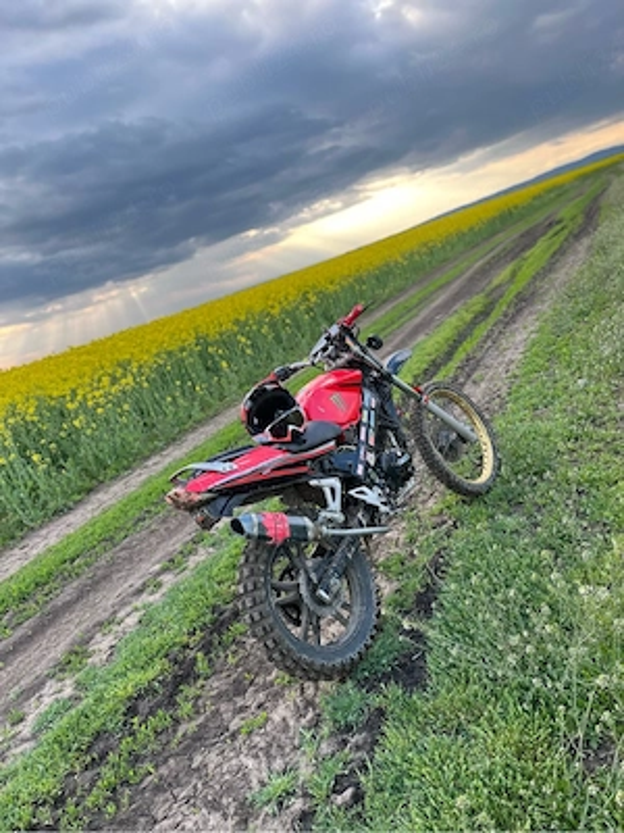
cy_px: 416
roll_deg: +19.9
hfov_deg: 53.1
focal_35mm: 26
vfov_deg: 67.3
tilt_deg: -12.7
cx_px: 312
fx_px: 625
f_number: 1.6
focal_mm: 5.1
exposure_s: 1/182
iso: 40
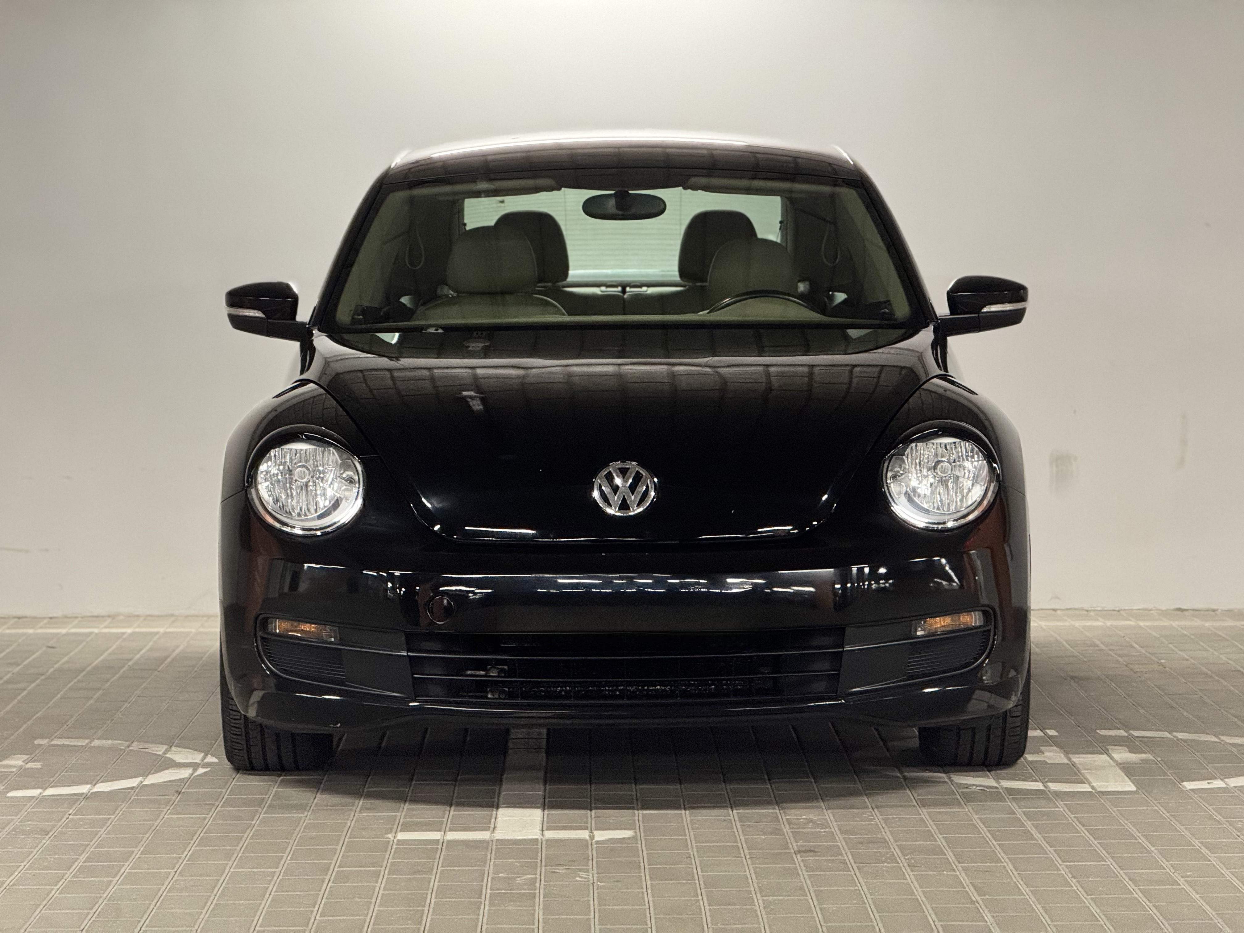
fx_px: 4312
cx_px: 622
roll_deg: +0.8
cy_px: 466
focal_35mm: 120
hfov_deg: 16.4
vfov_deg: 12.3
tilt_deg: -2.0
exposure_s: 1/50
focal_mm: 15.66
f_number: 2.8
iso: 320
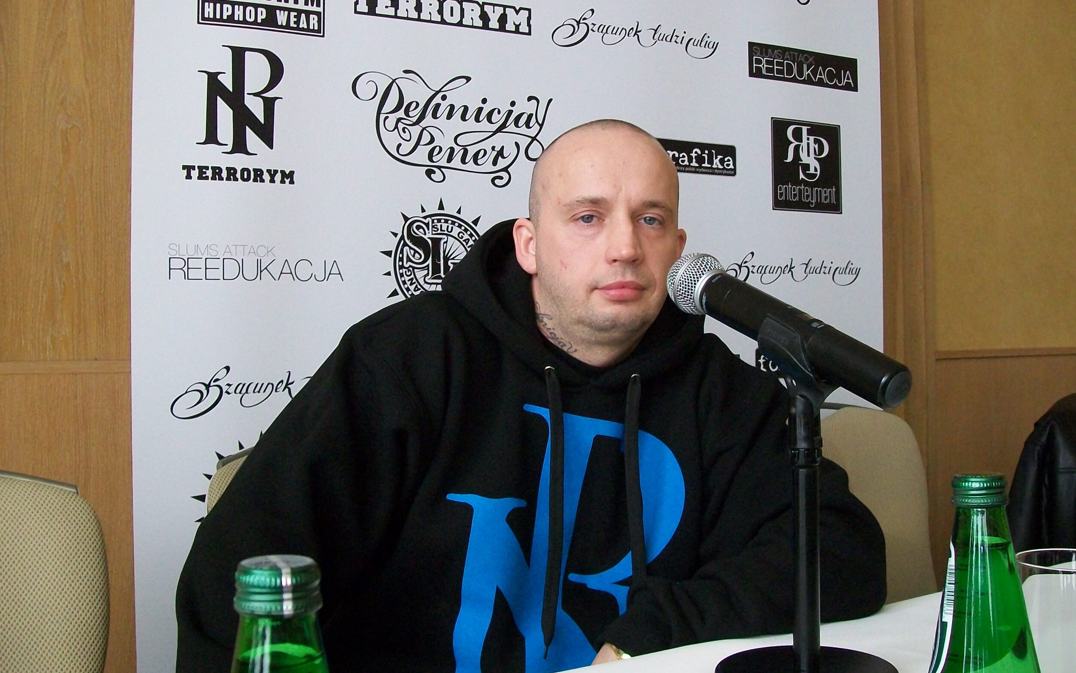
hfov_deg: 50.4
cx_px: 533
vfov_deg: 32.7
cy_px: 296
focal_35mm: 39
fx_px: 1144
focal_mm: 6
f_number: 2.7
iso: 160
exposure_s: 1/80
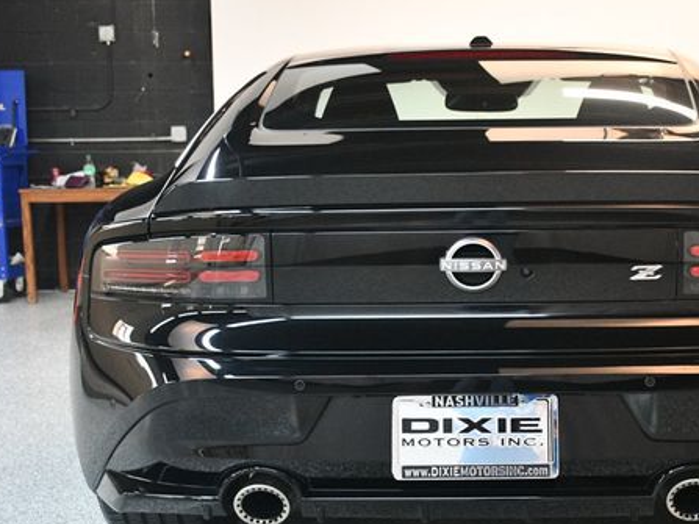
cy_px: 316
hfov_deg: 29.2
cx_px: 479
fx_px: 1332
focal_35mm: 66
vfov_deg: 22.2
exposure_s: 1/80
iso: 3200
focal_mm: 32
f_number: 4
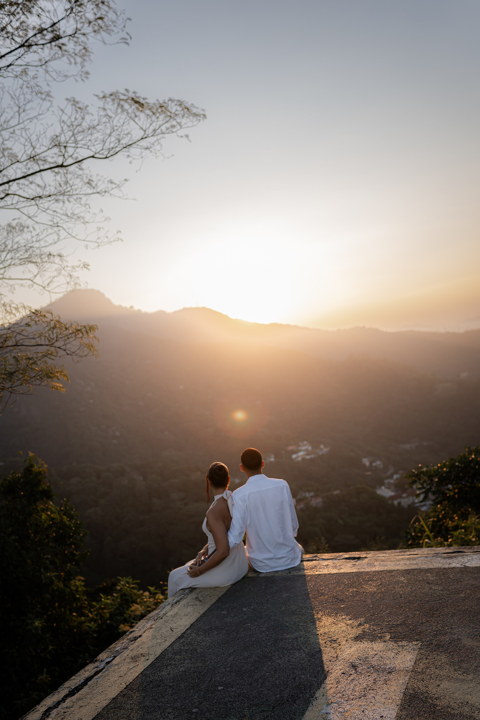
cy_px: 360
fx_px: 700
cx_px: 240
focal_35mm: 35
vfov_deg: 54.4
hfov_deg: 37.9
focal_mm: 35
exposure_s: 1/1600
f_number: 2.5
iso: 320
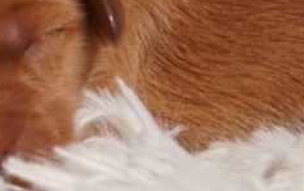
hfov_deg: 6.0
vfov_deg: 3.8
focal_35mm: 348
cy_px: -27
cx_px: 24
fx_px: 2886
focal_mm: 70
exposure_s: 1/2500
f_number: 11
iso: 640
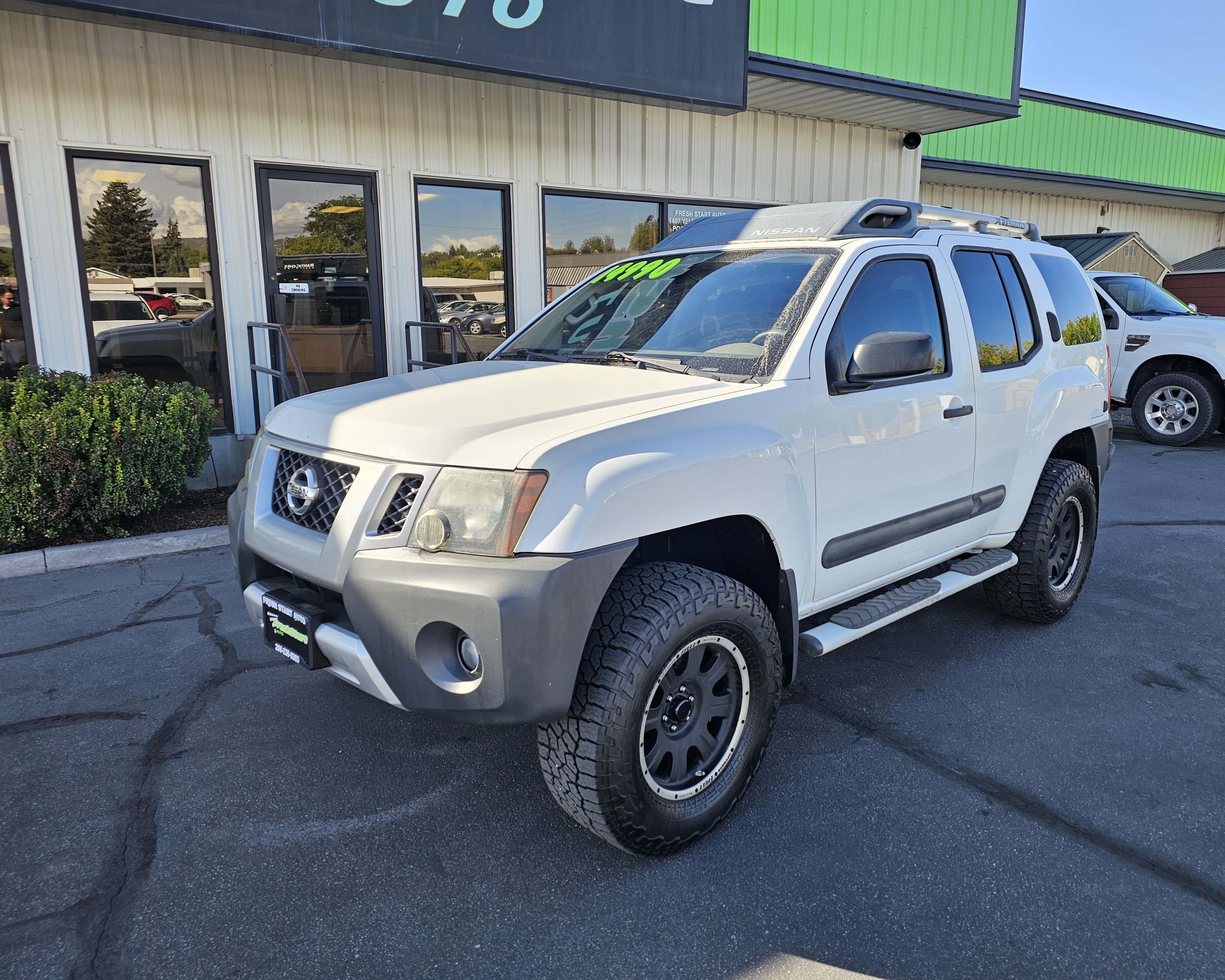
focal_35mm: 24
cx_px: 597
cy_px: 489
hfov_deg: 70.3
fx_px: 870
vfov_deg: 58.8
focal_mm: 6.3
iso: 10
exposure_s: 1/189
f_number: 1.7
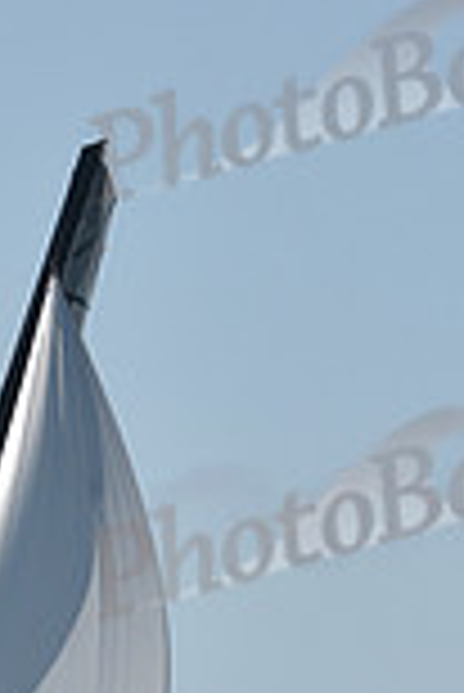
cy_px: 801
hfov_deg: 2.7
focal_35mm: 509
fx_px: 9818
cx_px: -142
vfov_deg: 4.0
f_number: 7.1
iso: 250
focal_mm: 135
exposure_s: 1/1250
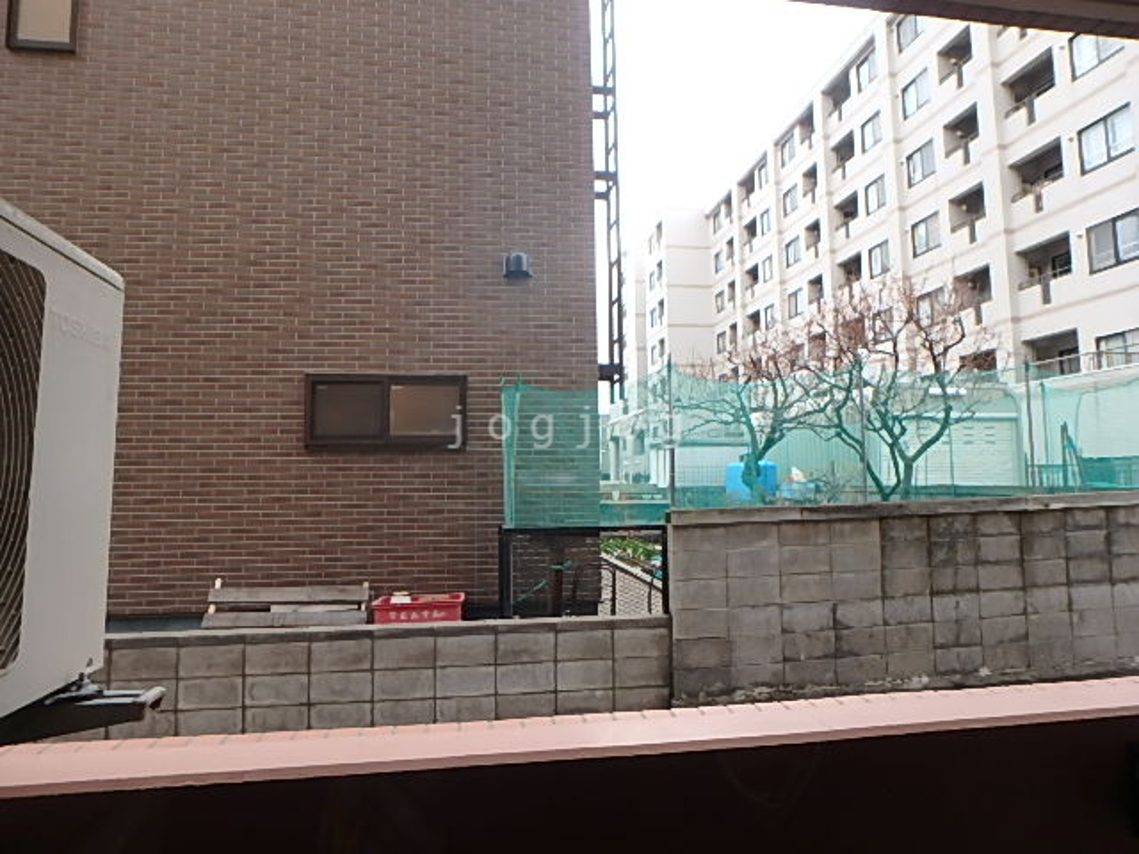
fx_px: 691
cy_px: 427
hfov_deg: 79.0
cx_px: 570
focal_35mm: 21
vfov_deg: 63.4
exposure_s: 1/80
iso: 125
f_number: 3.5
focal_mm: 3.7
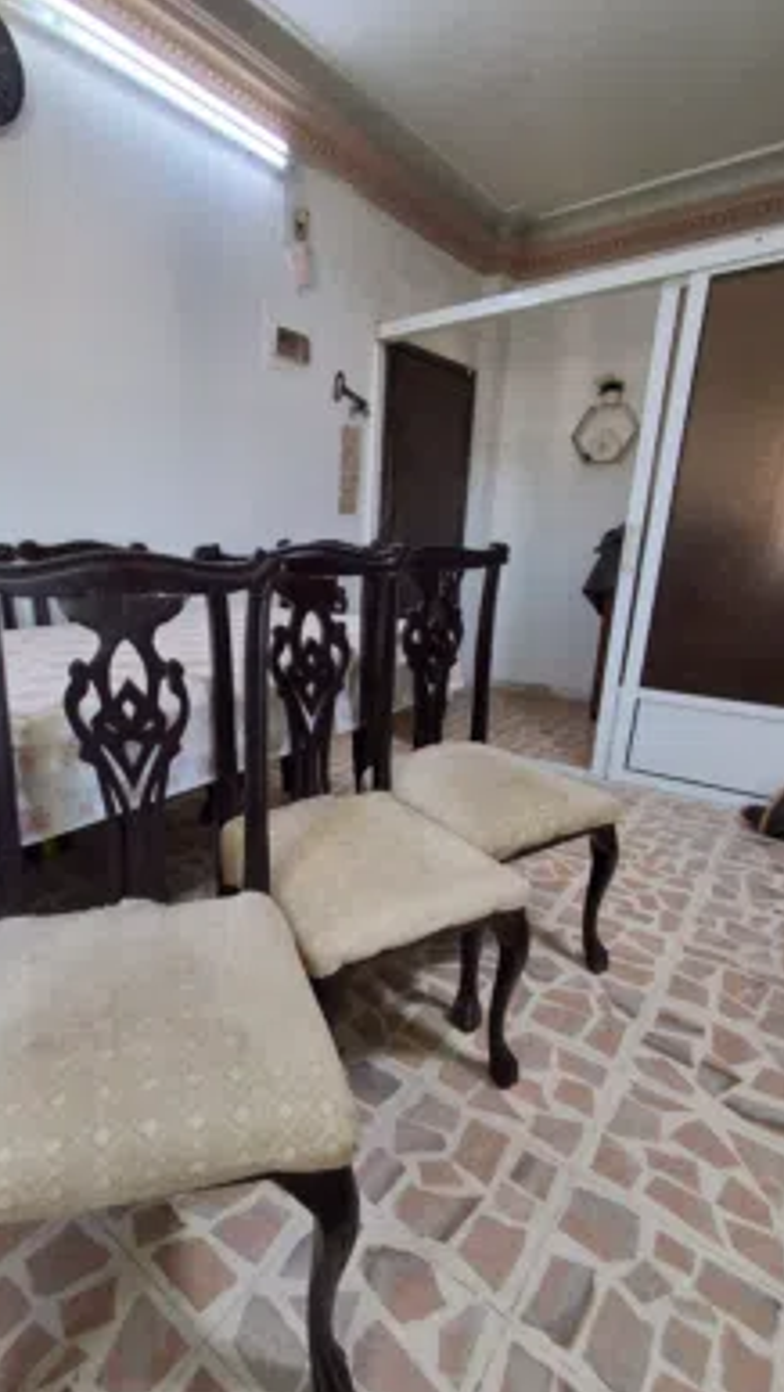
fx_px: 665
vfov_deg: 92.6
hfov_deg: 59.9
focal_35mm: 18
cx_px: 273
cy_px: 716
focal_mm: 1.64
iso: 160
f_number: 2.2
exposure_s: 1/50
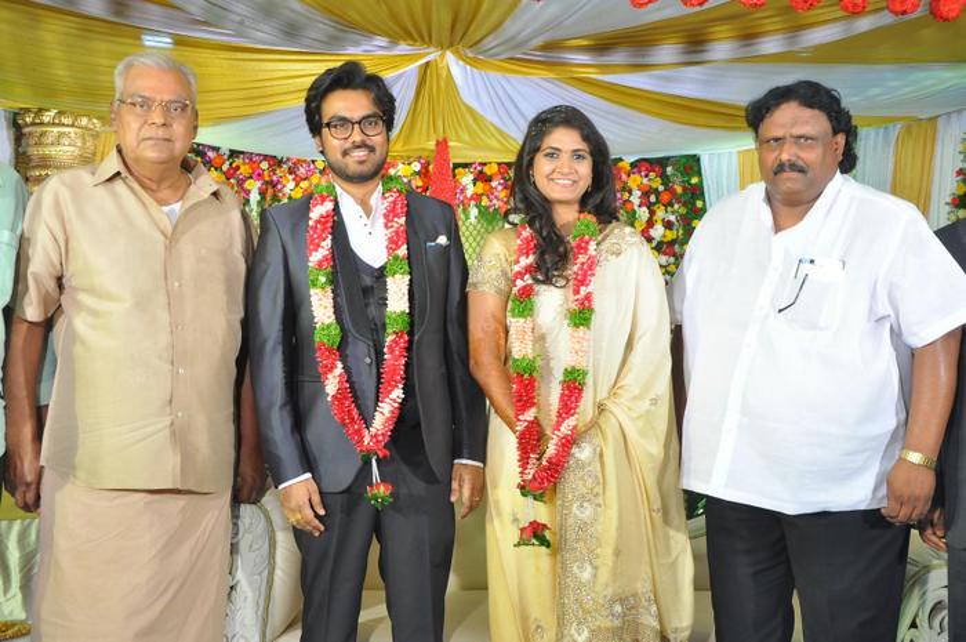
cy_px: 321
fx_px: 1367
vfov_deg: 26.4
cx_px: 483
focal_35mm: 51
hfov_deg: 38.9
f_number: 7.1
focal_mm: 34
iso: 1000
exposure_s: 1/125
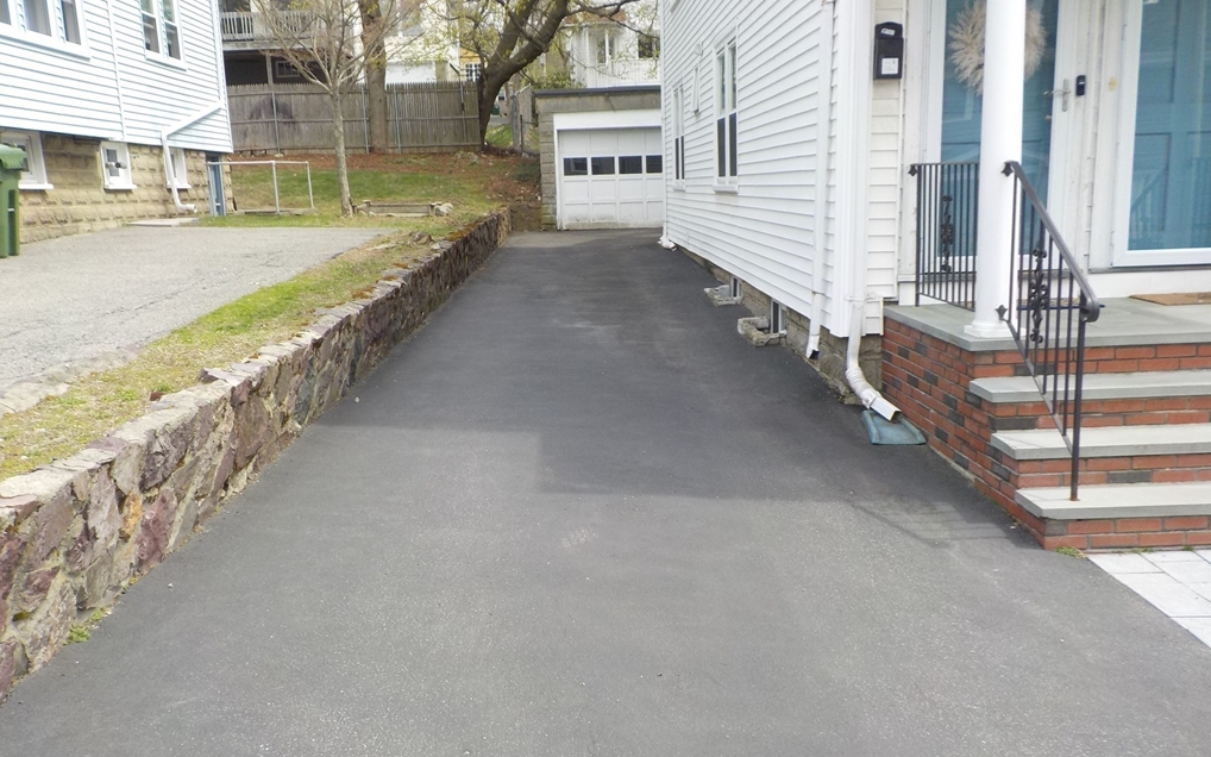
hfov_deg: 59.7
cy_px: 408
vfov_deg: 39.4
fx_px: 1056
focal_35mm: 32
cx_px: 604
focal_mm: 4.1
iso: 125
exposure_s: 1/400
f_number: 3.3
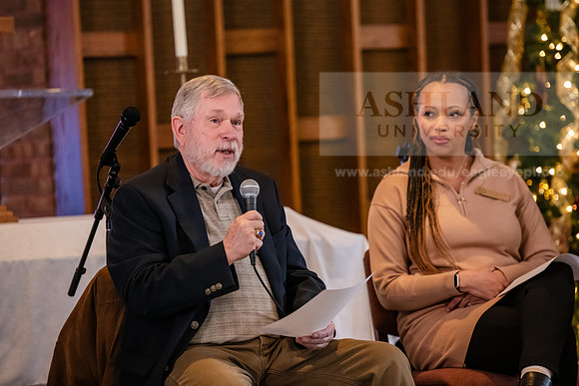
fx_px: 2654
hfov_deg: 12.4
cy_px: 193
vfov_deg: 8.3
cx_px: 290
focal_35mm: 165
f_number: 3.2
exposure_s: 1/200
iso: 4000
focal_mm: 165
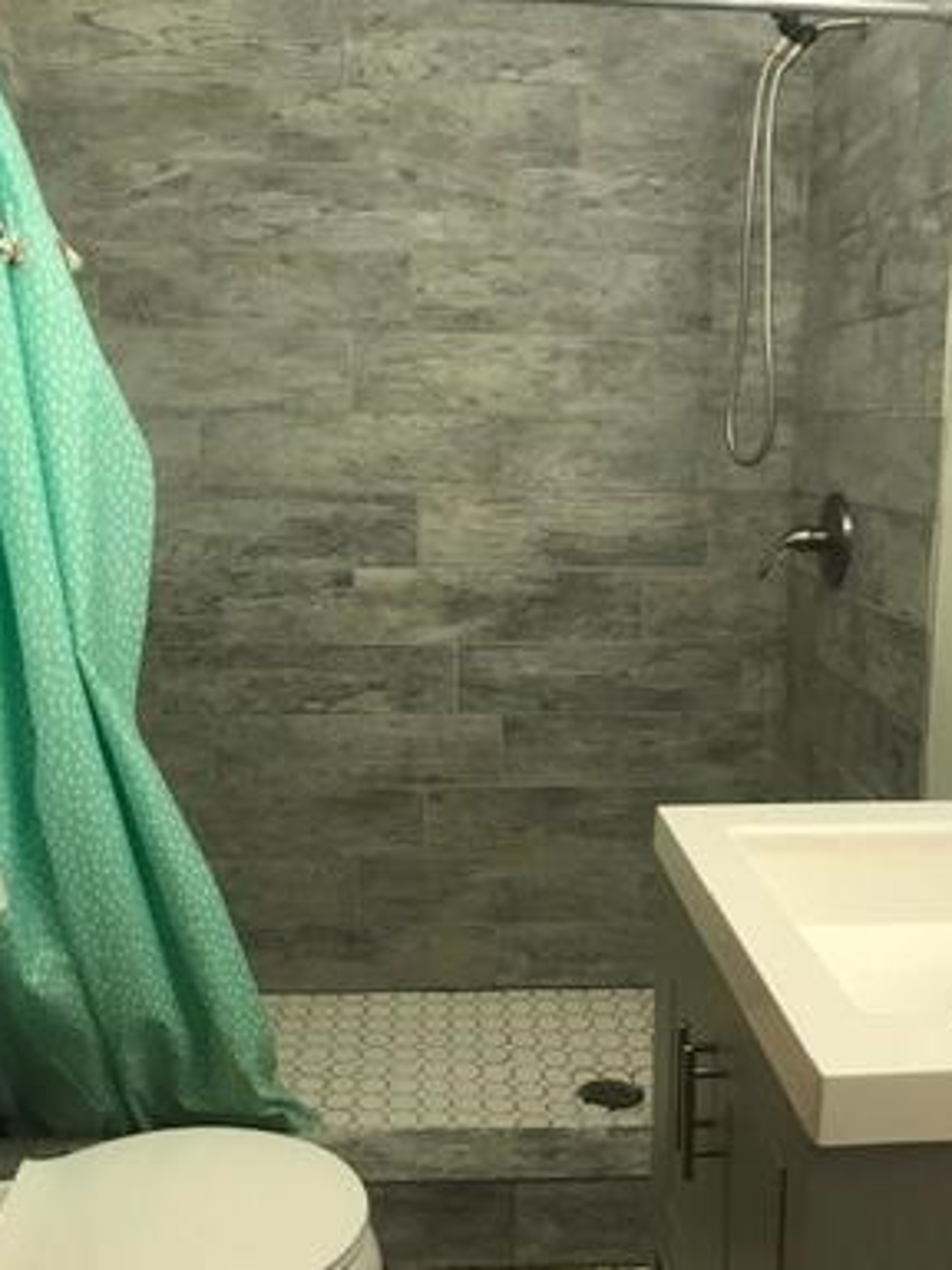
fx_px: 1283
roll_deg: +0.2
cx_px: 509
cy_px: 661
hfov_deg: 40.7
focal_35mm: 35
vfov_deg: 52.6
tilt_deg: -9.3
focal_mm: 3.99
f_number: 1.8
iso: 40
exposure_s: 1/24
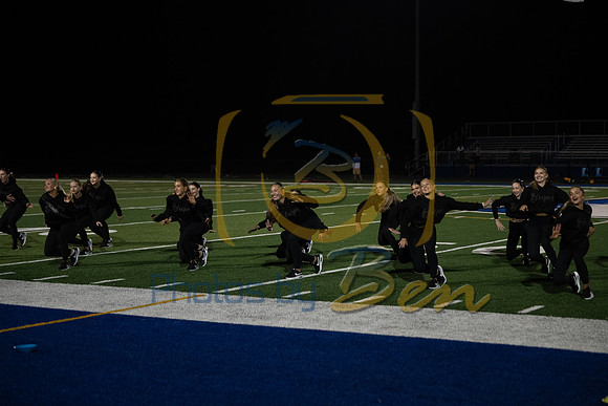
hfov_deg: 28.8
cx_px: 304
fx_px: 1182
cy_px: 203
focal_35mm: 70
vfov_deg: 19.5
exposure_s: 1/1250
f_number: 2.8
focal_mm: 70
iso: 3200
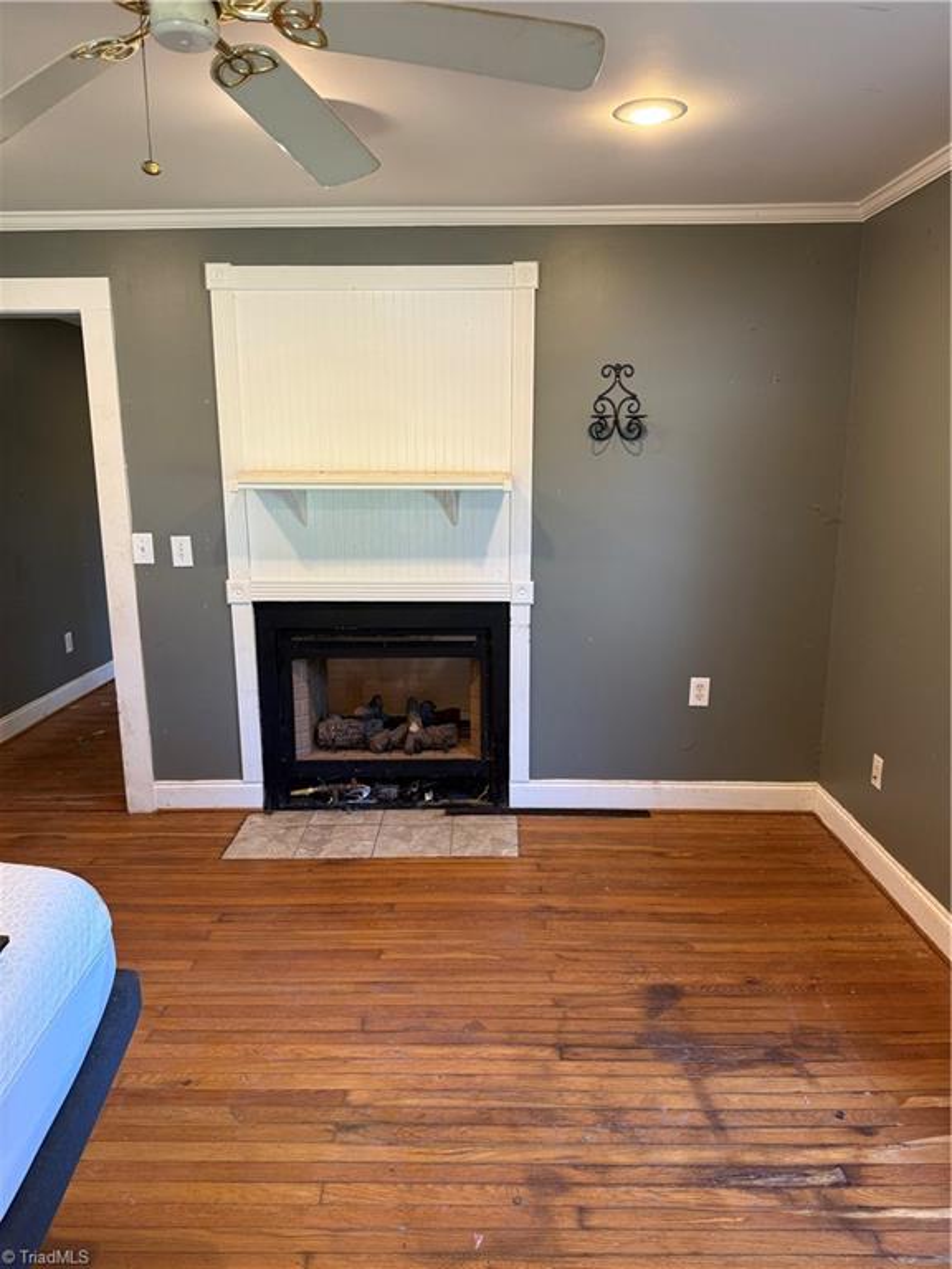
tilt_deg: -11.1
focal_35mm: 24
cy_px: 634
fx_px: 880
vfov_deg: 71.6
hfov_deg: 56.8
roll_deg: +0.5
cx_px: 476
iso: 160
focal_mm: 6.76
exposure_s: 1/60
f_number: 1.78
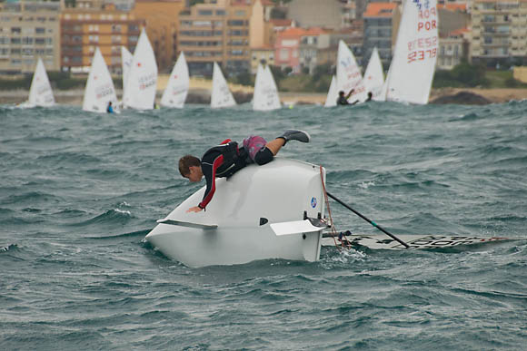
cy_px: 176
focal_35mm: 300
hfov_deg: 6.9
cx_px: 264
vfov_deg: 4.6
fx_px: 4392
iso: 200
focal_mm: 200
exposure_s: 1/1250
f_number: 5.6
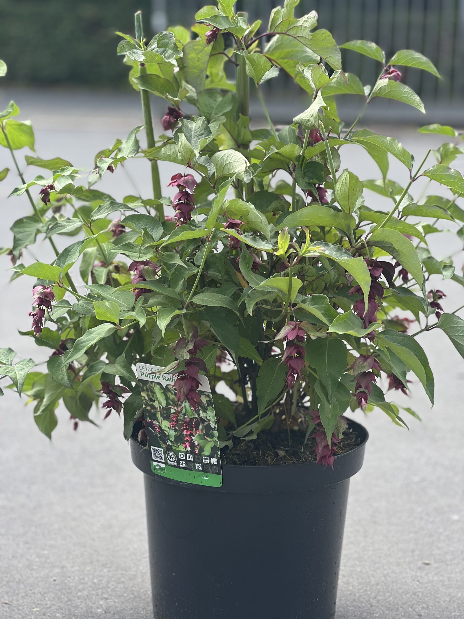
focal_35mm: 77
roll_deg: -1.3
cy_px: 310
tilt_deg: -10.1
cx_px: 232
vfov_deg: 25.3
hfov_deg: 19.1
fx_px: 1376
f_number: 2.8
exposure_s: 1/134
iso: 20
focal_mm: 9
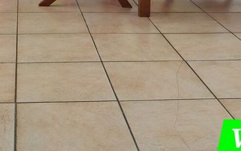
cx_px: 57
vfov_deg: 15.1
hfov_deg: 26.4
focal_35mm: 77
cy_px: -103
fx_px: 506
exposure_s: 1/227
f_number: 1.8
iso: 20
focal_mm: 4
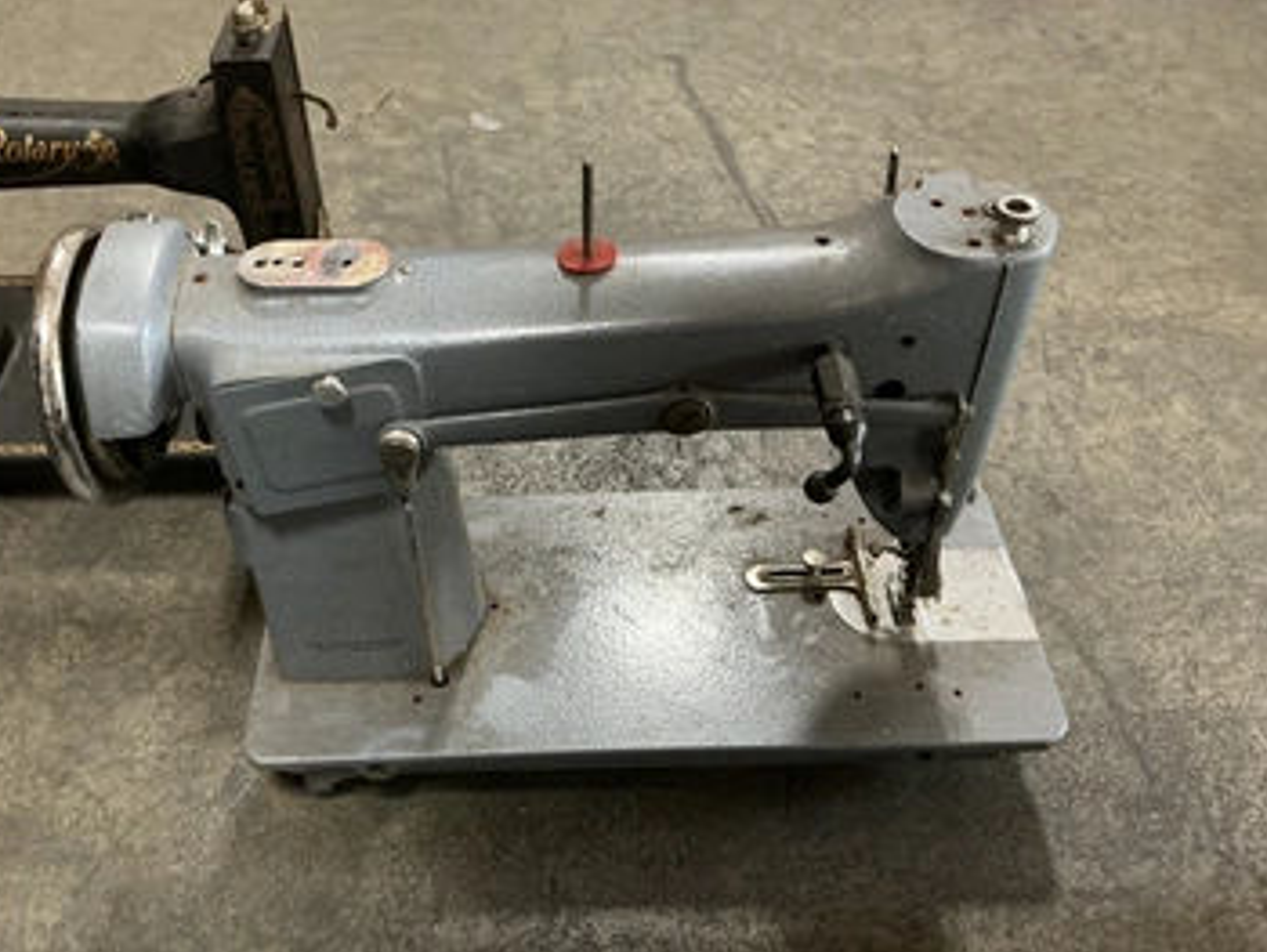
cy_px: 510
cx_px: 554
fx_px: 1172
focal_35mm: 32
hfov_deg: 56.6
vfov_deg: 44.2
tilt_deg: -45.7
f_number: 1.8
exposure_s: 1/30
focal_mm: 3
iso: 400
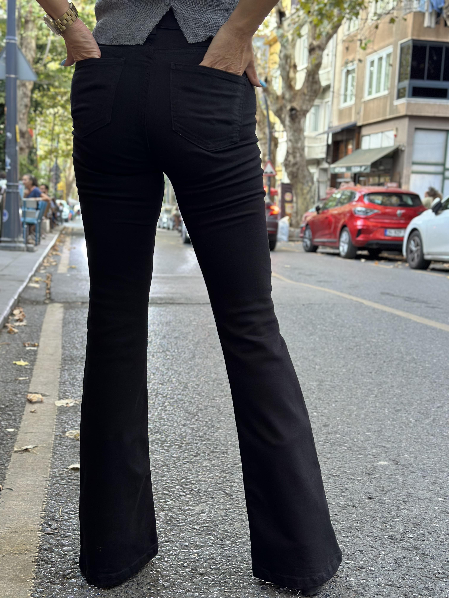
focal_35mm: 48
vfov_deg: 39.7
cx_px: 224
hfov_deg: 30.3
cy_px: 299
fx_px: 830
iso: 200
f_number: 1.78
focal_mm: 6.86
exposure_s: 1/50
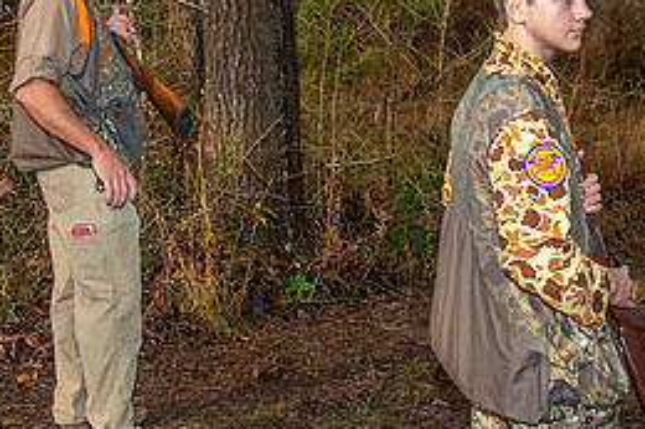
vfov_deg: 20.1
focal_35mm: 67
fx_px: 1200
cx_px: 251
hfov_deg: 30.0
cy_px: 99
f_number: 9
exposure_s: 1/250
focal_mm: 30
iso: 250
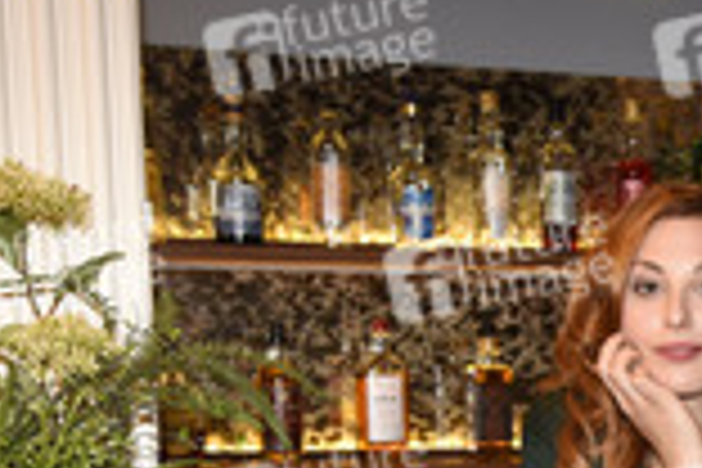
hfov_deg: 17.7
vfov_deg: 12.1
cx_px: 830
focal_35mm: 110
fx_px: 2145
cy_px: 608
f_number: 6.3
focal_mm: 38
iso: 1600
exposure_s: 1/80
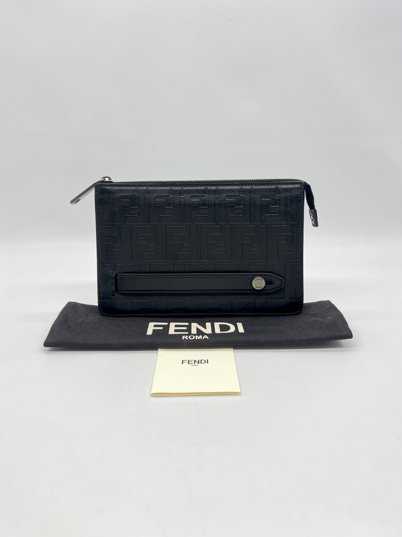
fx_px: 403
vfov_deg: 67.3
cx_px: 201
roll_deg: +0.8
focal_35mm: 26
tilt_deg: -17.5
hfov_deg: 53.1
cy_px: 268
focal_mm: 5.7
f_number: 1.5
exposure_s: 1/143
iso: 32
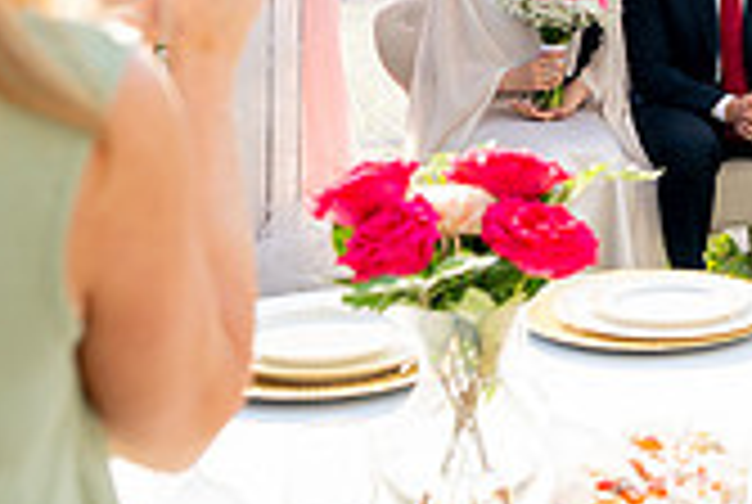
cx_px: 1135
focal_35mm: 106
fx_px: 2218
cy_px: -70
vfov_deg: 12.7
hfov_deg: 17.3
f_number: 3.2
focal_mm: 28
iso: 100
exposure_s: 1/500
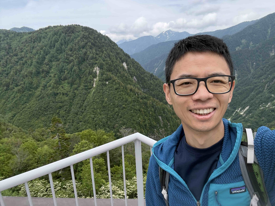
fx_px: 183
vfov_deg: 58.9
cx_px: 138
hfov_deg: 73.9
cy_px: 103
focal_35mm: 23
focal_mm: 2.69
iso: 32
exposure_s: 1/947
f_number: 1.9
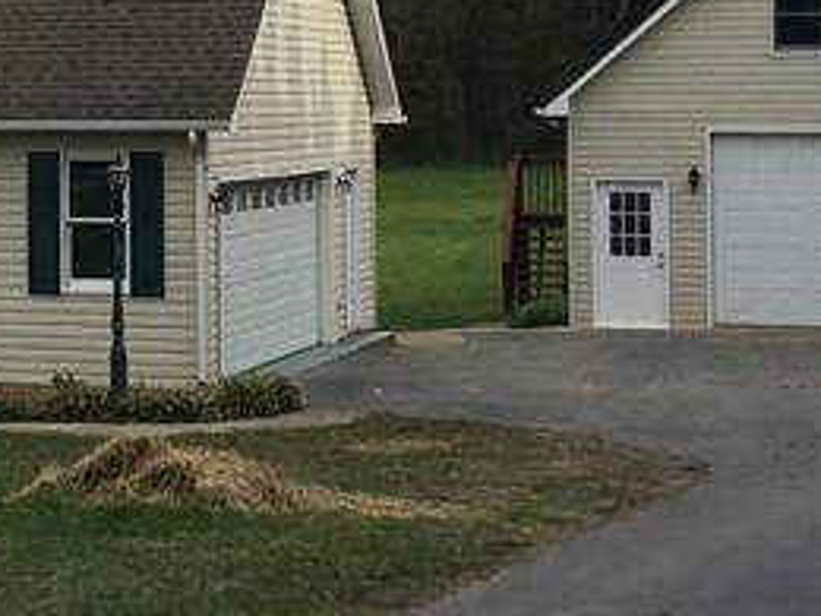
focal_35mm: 114
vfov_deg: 12.9
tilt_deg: +2.3
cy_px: 85
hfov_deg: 16.5
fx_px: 2704
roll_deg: -0.1
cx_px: -196
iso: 25
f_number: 2.2
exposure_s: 1/1425
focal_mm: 4.15
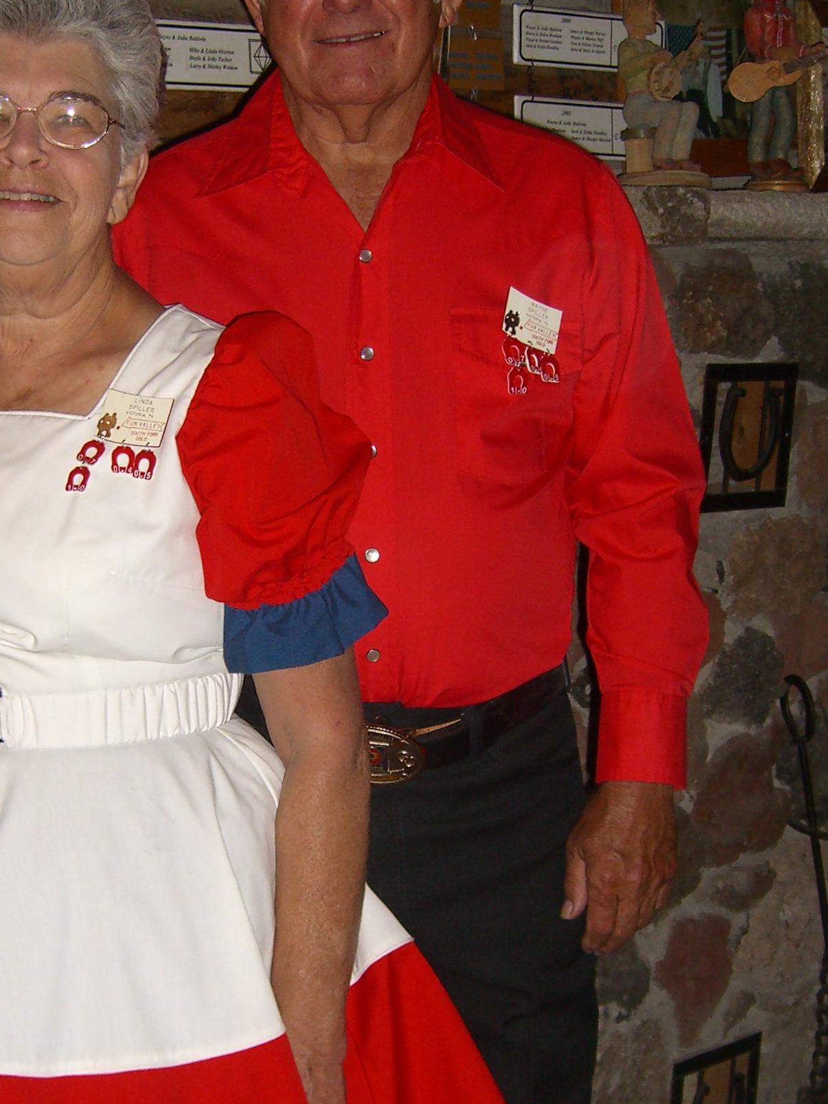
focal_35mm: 73
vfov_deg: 26.6
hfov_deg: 20.0
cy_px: 678
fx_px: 2328
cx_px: 220
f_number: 2.8
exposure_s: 1/60
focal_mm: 7.9
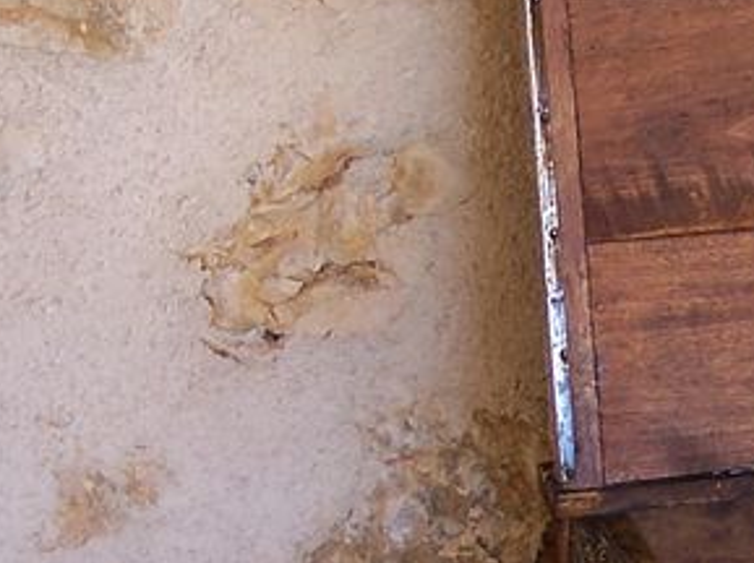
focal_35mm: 149
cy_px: 672
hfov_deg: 13.0
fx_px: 3241
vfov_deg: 9.8
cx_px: 845
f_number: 2.8
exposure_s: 1/45
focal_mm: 7.1
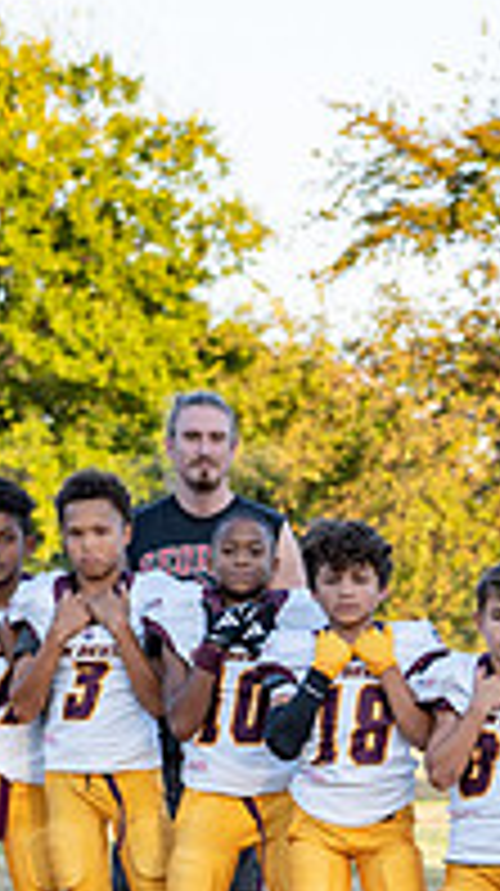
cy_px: 942
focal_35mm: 180
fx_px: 4253
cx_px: 600
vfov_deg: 11.8
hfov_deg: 6.7
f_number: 2.5
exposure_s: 1/400
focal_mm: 50
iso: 100
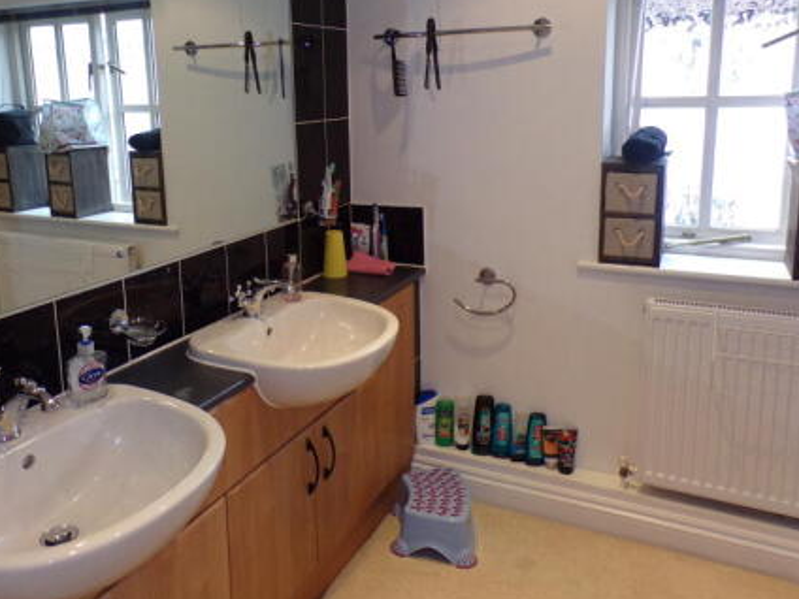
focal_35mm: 33
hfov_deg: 55.2
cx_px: 357
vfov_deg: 42.6
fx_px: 762
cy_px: 219
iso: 128
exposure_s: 1/34
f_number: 3
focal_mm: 4.3
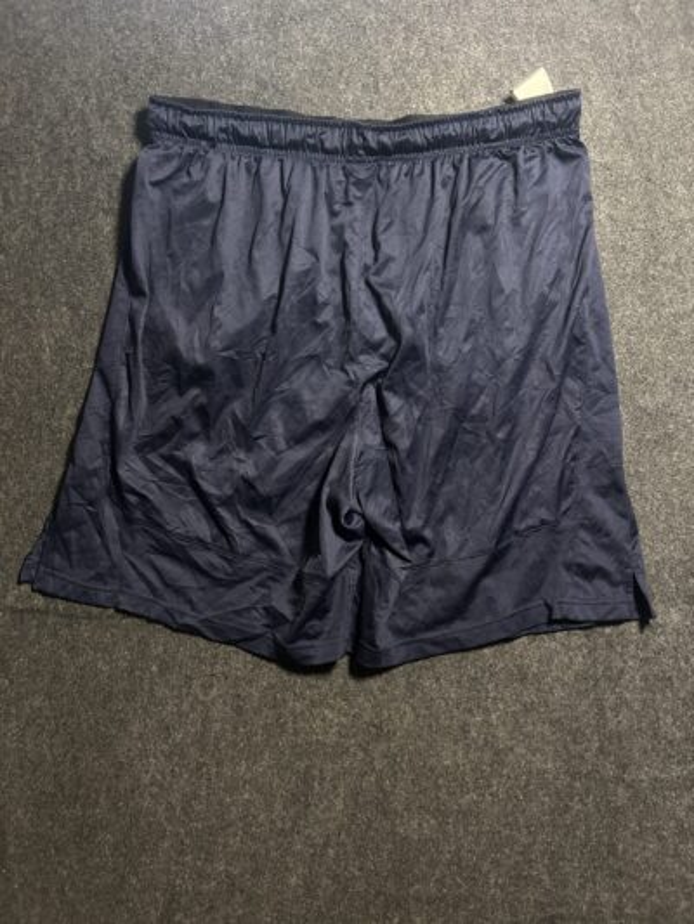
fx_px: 695
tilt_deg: -62.1
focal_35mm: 26
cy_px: 462
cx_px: 347
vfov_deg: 67.3
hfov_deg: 53.1
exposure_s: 1/33
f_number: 1.5
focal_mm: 5.7
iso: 500
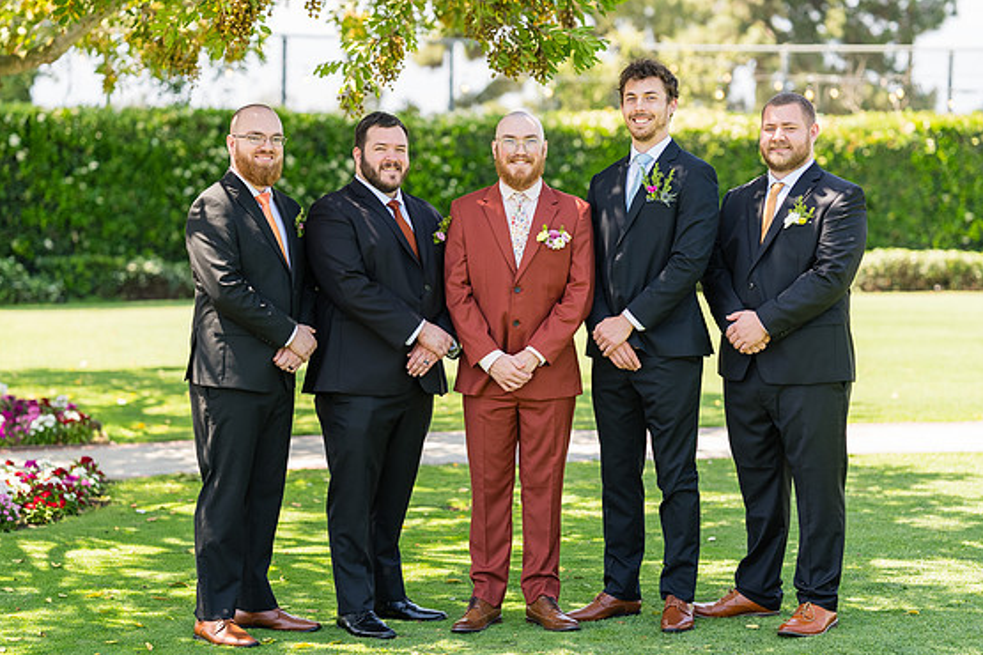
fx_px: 2594
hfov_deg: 21.5
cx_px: 505
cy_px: 312
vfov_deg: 14.4
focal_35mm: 95
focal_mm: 85
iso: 100
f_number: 2.2
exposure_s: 1/500
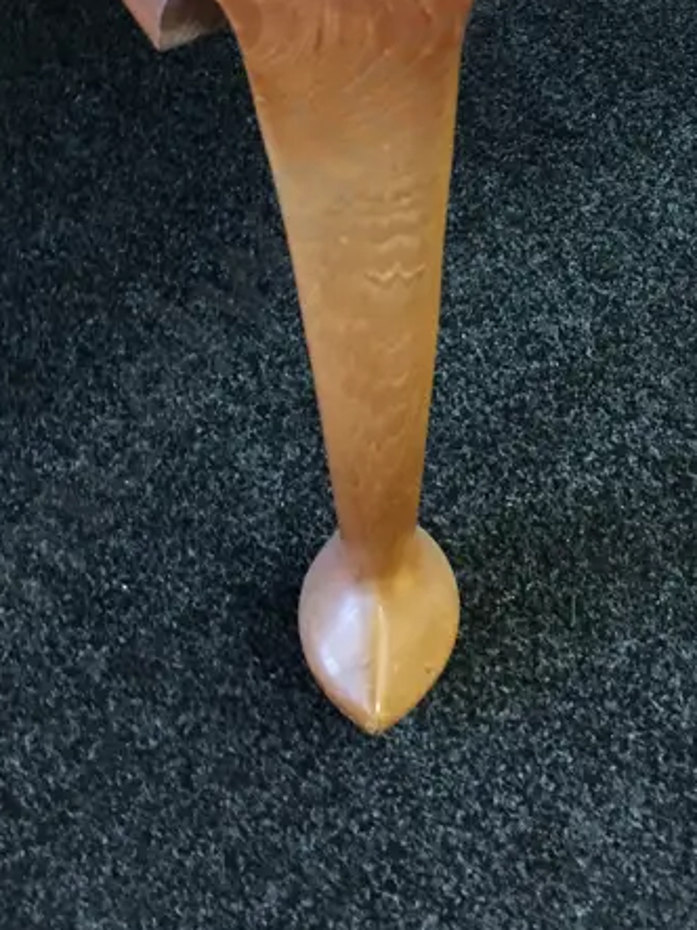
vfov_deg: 27.7
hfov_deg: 21.9
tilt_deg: -41.4
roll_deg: -0.5
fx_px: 1800
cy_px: 52
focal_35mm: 67
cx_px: 416
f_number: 2.2
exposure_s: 1/10
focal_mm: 4.15
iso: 100
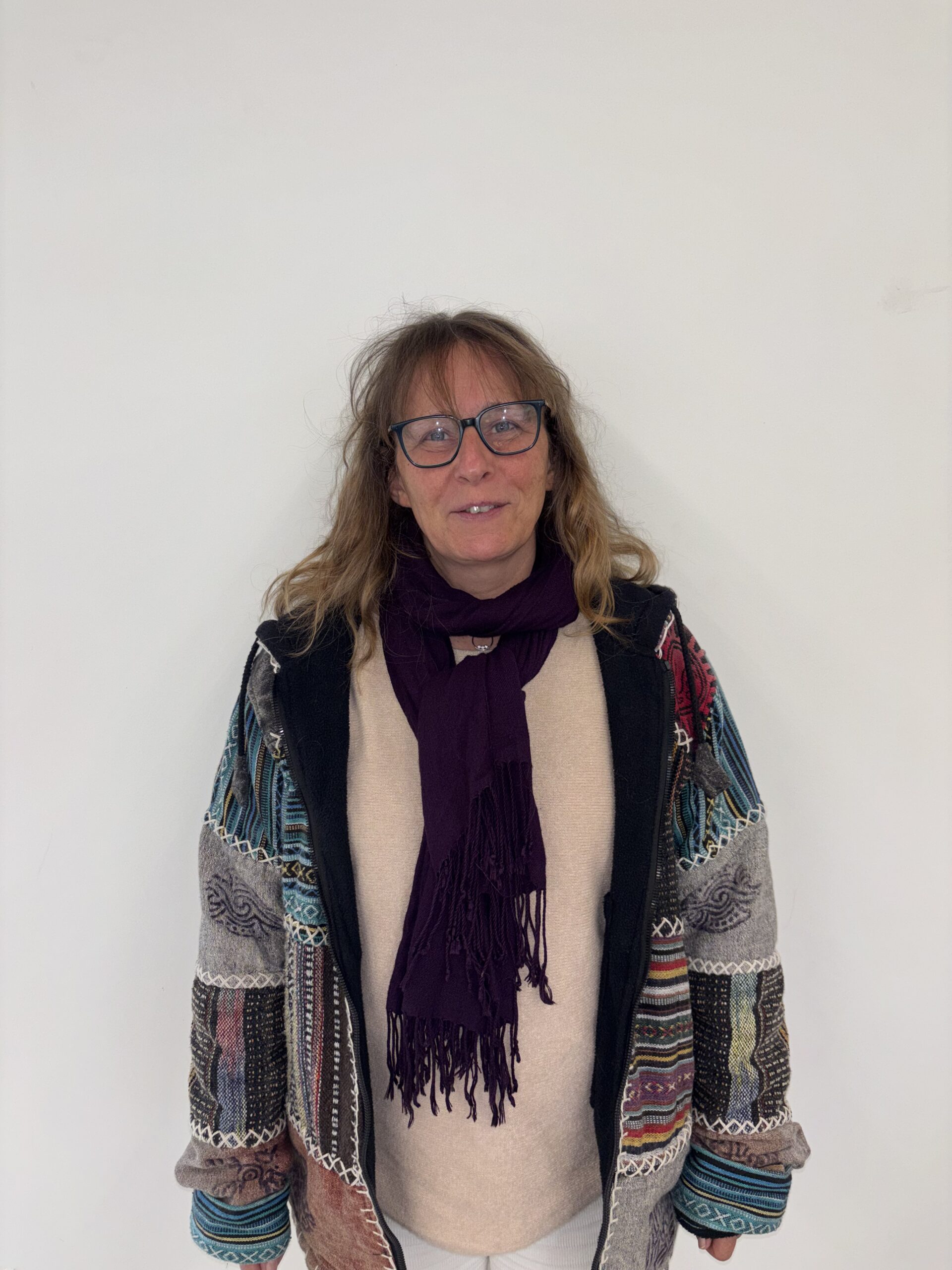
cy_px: 635
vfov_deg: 67.3
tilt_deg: -11.8
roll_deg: +0.3
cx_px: 476
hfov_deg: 53.1
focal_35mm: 26
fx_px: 953
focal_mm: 5.96
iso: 64
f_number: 1.6
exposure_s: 1/121
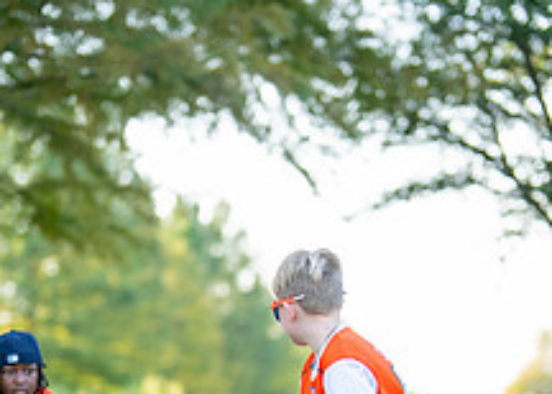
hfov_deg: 12.5
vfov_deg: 8.8
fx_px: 2522
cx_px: 292
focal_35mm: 161
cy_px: 438
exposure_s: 1/800
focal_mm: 50
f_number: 1.2
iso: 100
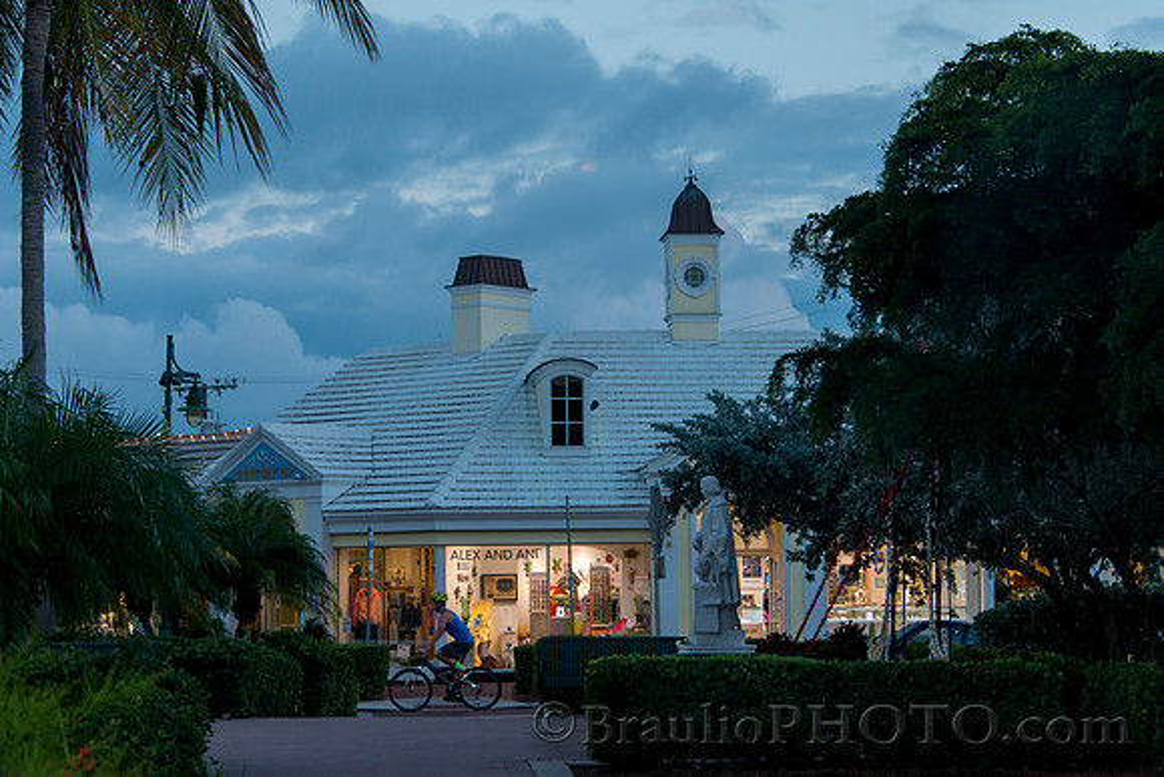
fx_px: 2652
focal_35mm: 82
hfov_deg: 24.8
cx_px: 582
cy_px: 388
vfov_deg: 16.7
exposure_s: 1/160
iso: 640
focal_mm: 82
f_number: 5
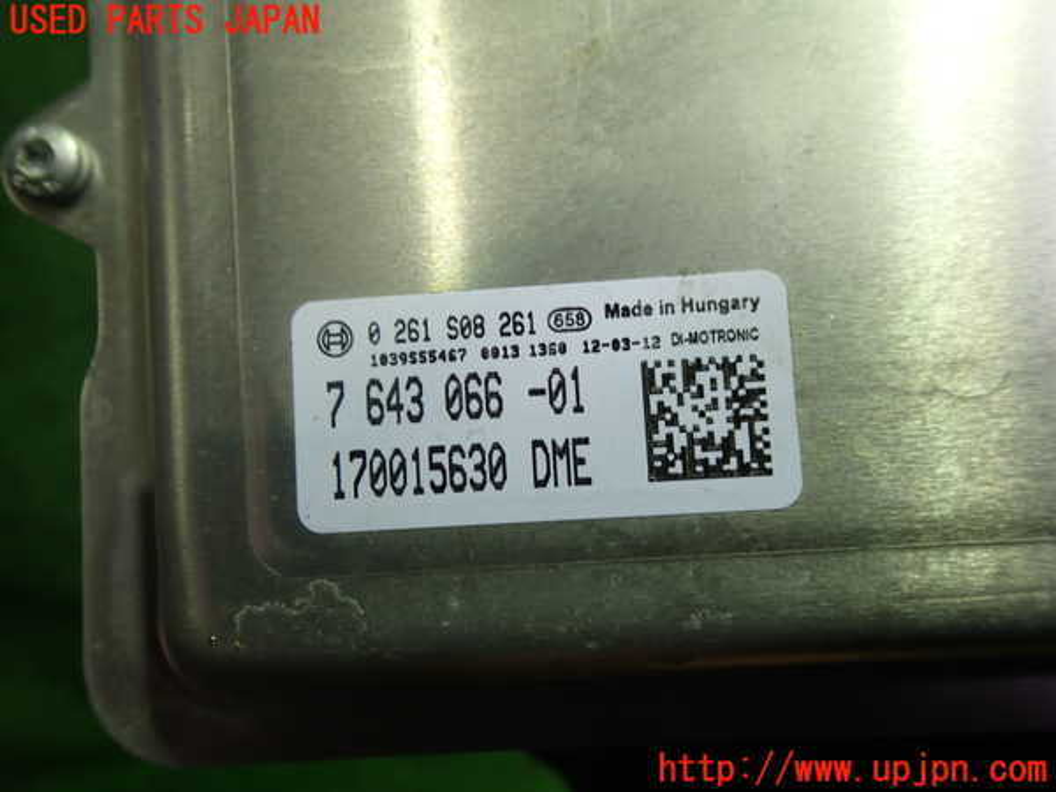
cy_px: 396
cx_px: 528
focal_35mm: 30
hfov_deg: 60.0
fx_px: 915
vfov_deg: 46.8
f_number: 2.3
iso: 160
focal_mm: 5.4
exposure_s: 1/60
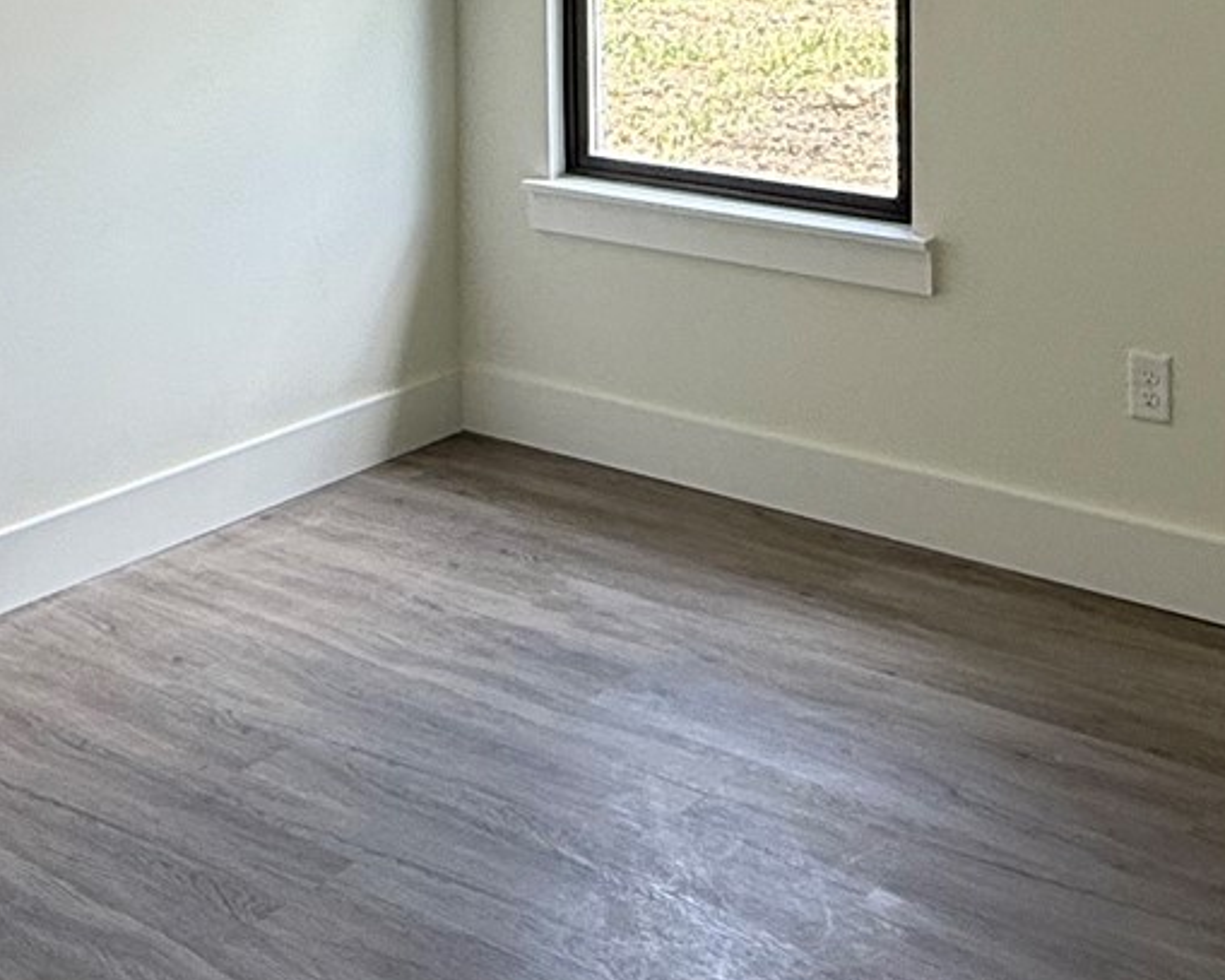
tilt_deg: +0.2
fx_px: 1994
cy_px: -178
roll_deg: +1.3
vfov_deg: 25.0
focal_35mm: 55
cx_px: 592
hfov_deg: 34.2
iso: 64
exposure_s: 1/126
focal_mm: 2.22
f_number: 2.2
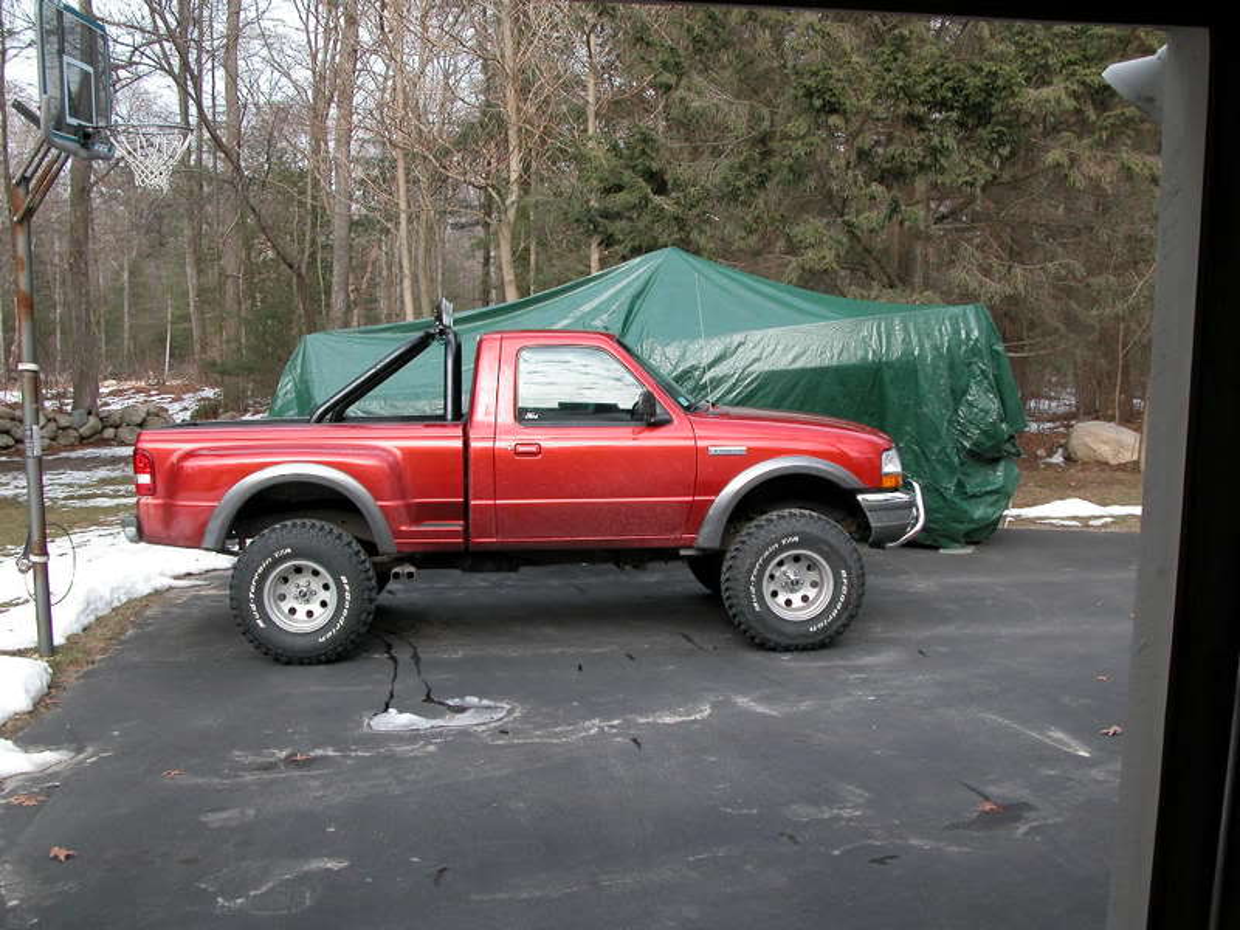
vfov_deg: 41.8
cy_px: 465
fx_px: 1218
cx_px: 620
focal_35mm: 34
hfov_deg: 54.0
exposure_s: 1/143
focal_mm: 8.9
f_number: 4
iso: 100
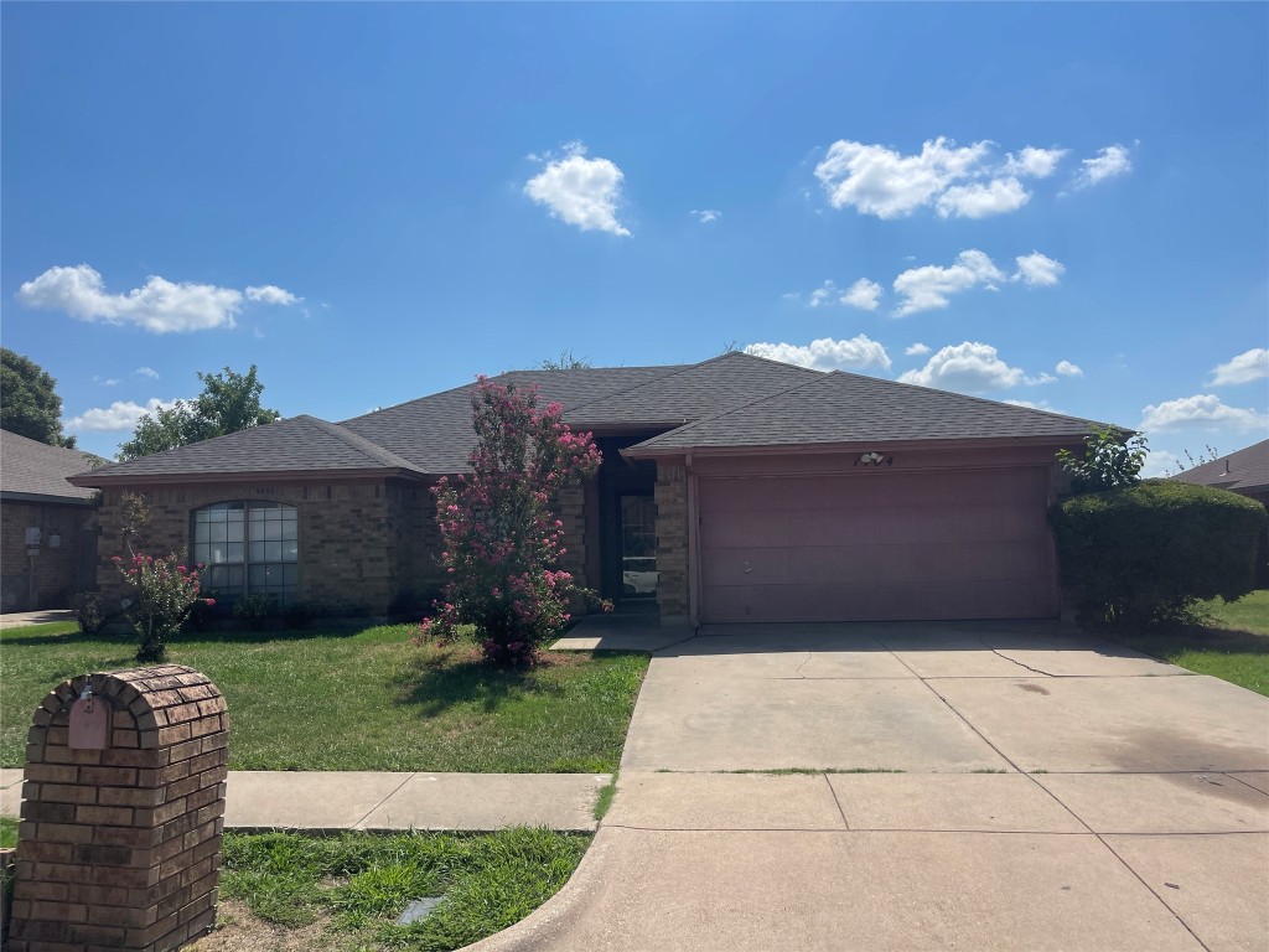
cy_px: 476
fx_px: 953
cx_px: 634
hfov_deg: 67.3
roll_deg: +2.2
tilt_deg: +0.6
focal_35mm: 26
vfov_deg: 53.1
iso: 32
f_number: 1.6
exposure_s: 1/7937
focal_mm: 5.1
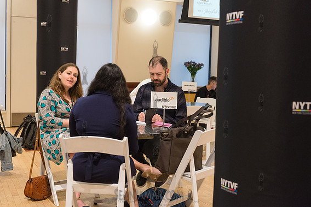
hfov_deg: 40.3
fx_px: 423
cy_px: 102
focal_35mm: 49
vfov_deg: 27.5
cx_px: 155
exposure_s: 1/125
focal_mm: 48
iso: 2500
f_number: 4
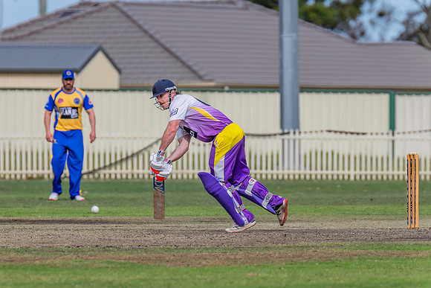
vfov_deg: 2.5
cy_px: 153
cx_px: 202
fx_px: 6536
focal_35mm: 546
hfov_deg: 3.8
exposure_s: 1/2500
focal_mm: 500
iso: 800
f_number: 7.1
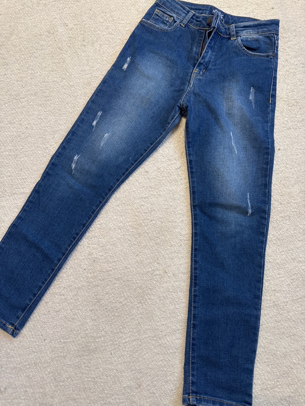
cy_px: 203
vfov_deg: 71.6
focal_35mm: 24
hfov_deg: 56.8
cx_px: 152
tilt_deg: -77.3
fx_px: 282
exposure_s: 1/106
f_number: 1.78
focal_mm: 6.76
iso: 200
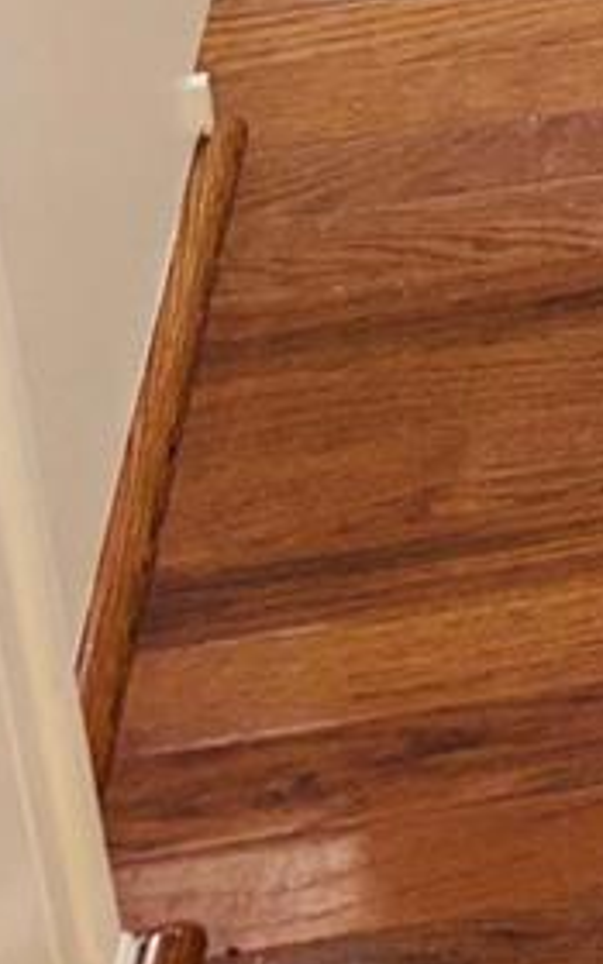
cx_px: 1671
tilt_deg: -19.5
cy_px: -1284
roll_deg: +0.2
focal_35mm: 151
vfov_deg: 11.6
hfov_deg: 7.8
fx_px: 3970
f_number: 1.6
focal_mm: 5.96
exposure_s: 1/60
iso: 160
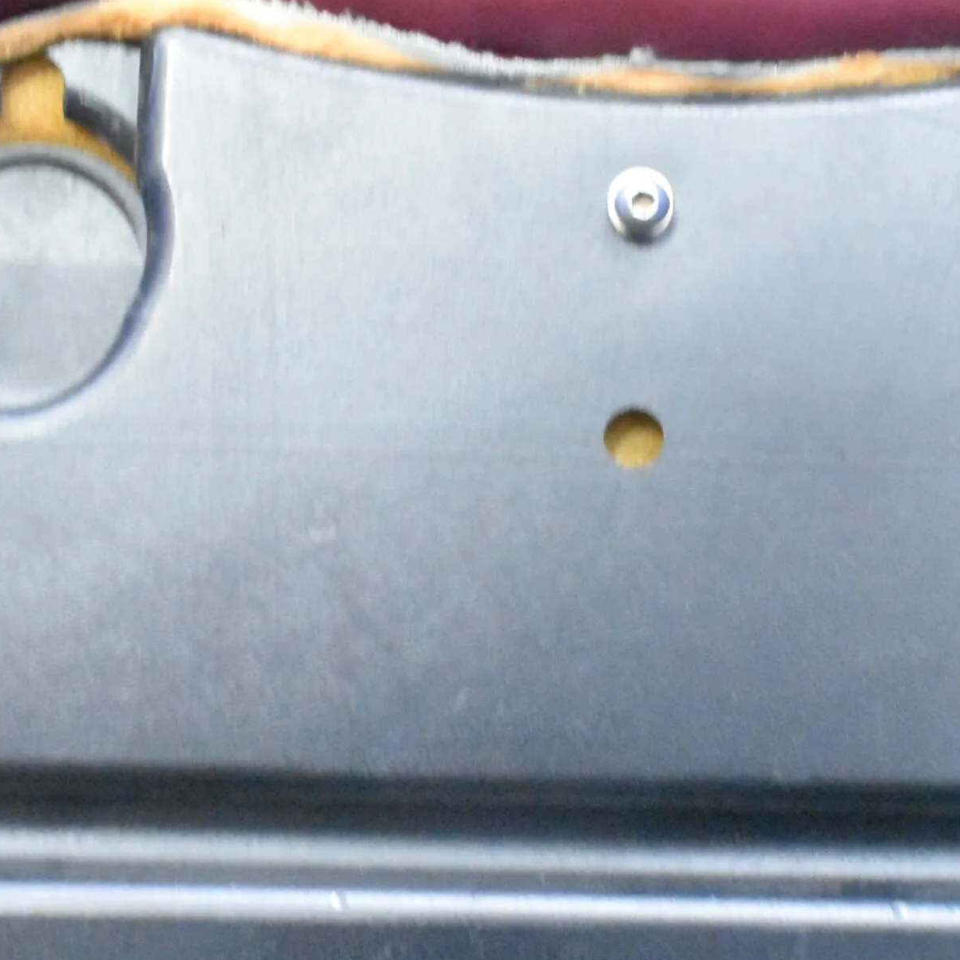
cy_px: 490
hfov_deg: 25.3
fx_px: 2131
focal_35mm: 68
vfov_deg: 25.4
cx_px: 645
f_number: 8
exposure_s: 1/40
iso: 20000
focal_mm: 25
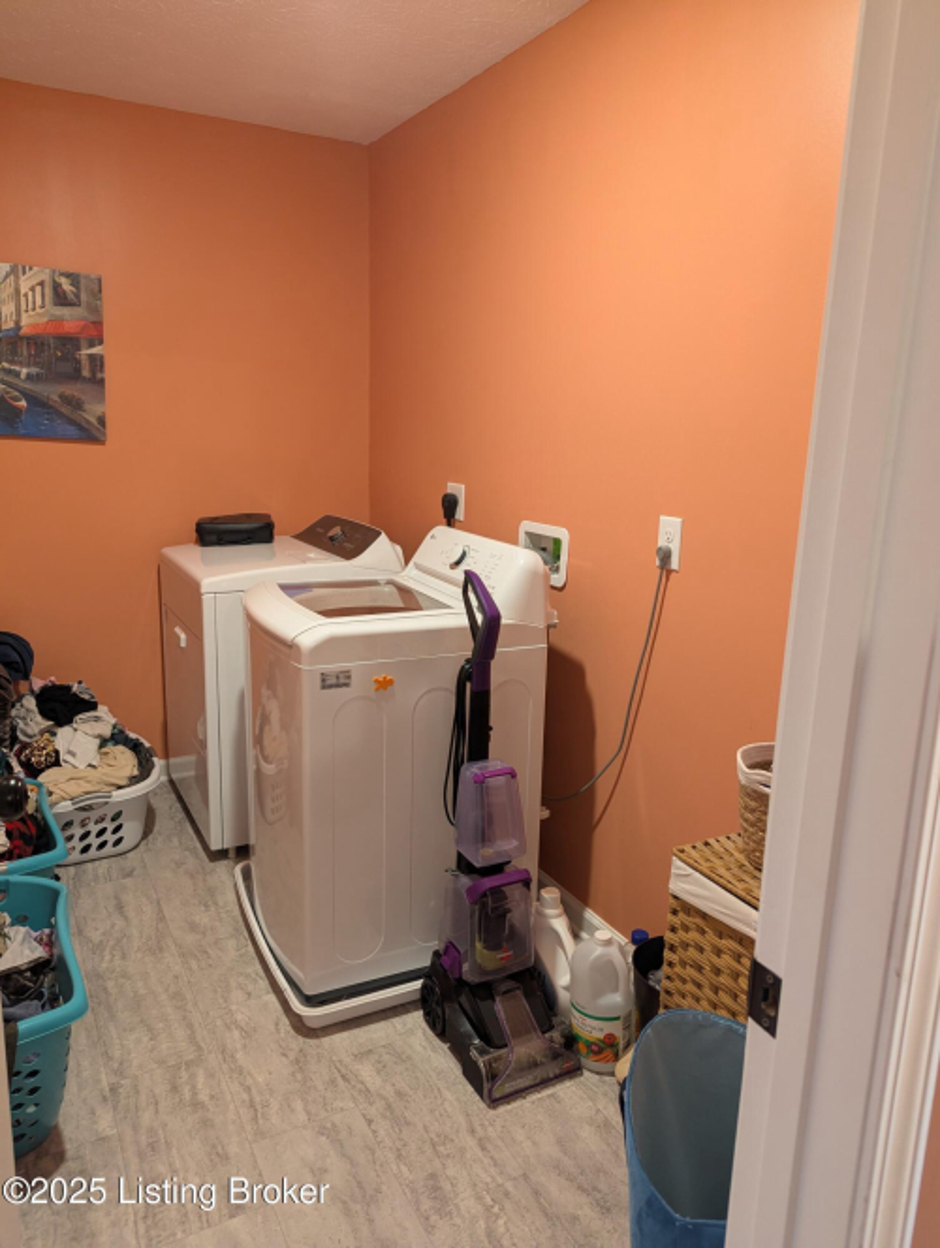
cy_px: 624
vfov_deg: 71.5
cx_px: 470
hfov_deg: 56.9
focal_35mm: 24
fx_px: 867
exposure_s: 1/24
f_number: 1.85
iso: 203
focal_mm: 6.81
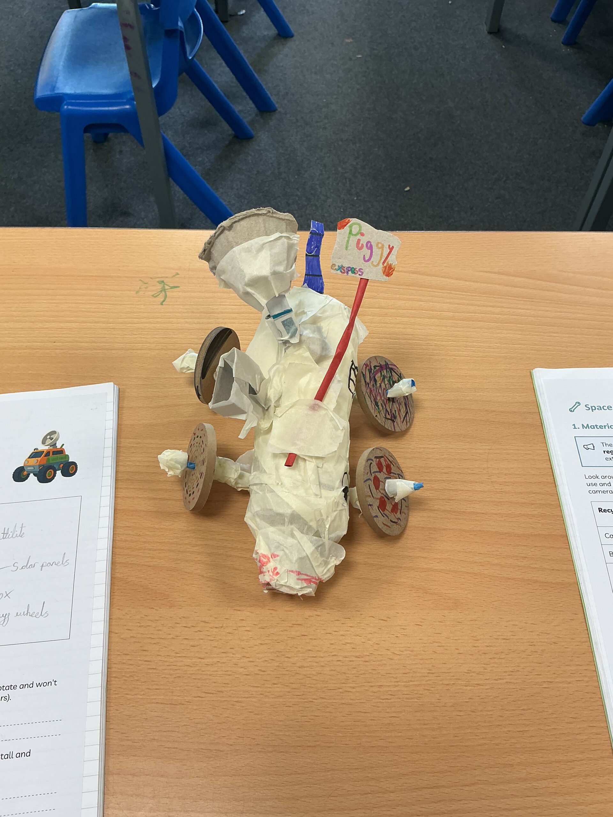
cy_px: 408
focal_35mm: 29
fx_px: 685
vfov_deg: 61.7
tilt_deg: -55.2
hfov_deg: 48.2
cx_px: 306
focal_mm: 3
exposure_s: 1/60
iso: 40
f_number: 1.8
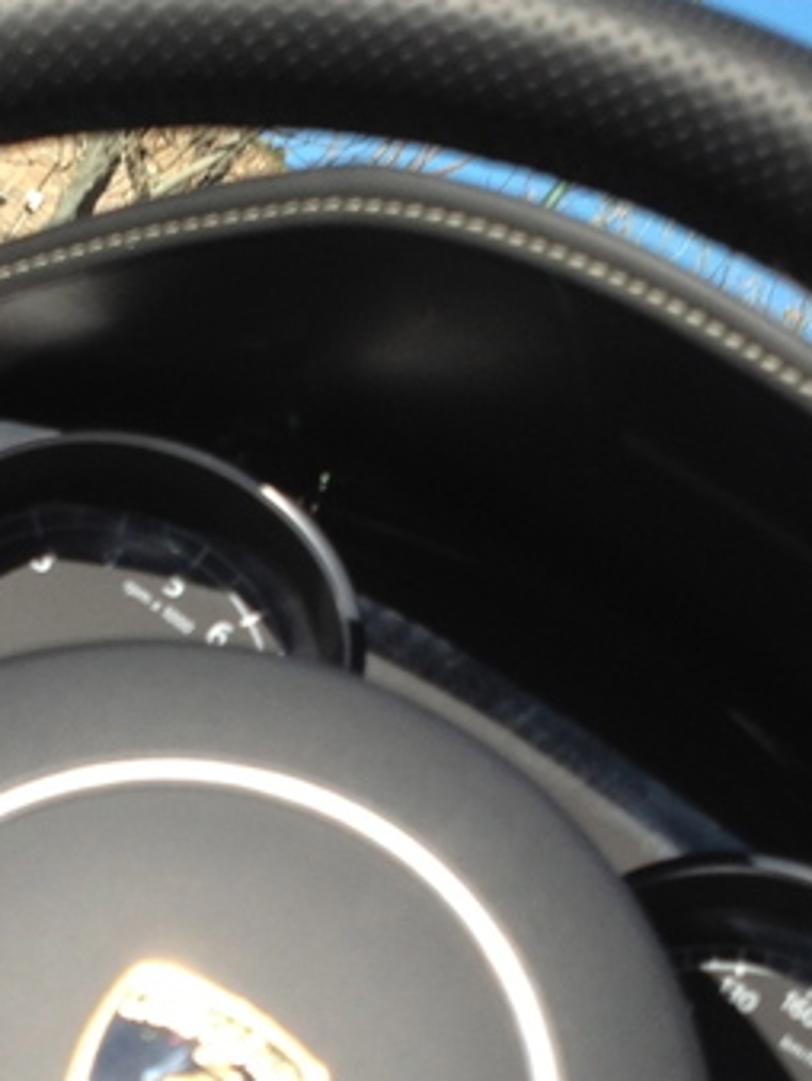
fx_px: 3311
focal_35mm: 106
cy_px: 825
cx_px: 189
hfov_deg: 13.9
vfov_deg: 18.4
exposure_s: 1/627
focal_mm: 4.28
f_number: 2.4
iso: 64
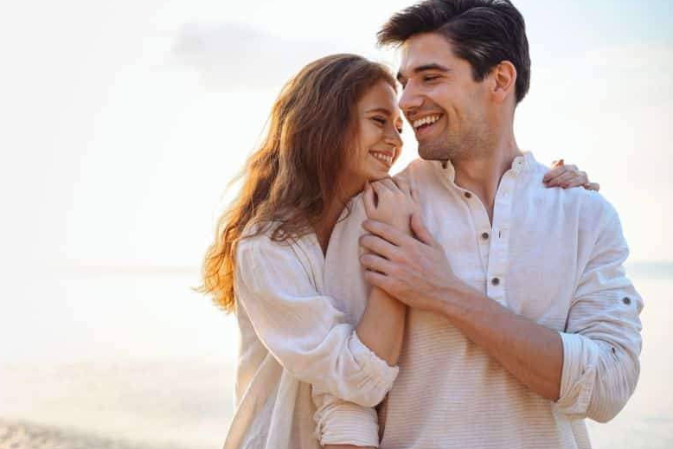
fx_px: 841
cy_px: 229
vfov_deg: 29.9
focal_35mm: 45
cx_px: 257
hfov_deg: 43.3
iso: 50
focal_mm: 35
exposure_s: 1/400
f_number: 2.8
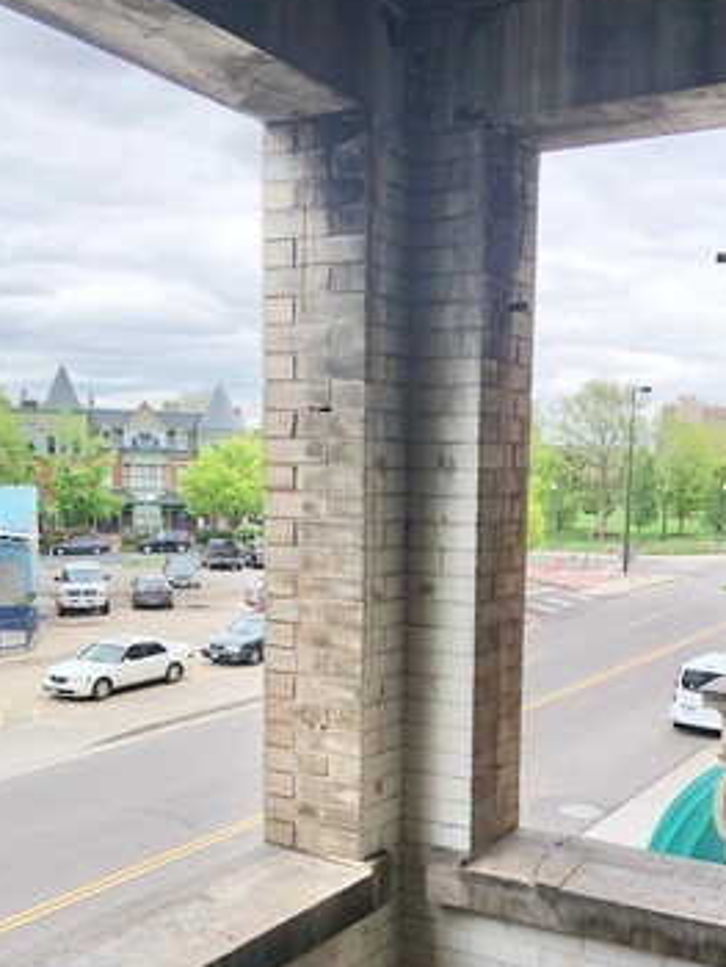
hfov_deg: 35.9
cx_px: 418
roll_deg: -0.9
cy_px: 649
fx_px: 1117
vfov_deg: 46.0
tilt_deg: -9.3
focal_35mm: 40
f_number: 1.8
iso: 20
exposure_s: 1/252
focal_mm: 4
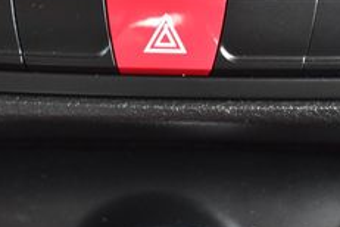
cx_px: 159
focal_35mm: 141
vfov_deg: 9.7
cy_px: 41
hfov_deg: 14.6
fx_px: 1332
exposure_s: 1/15
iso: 1600
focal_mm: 34
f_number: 5.6
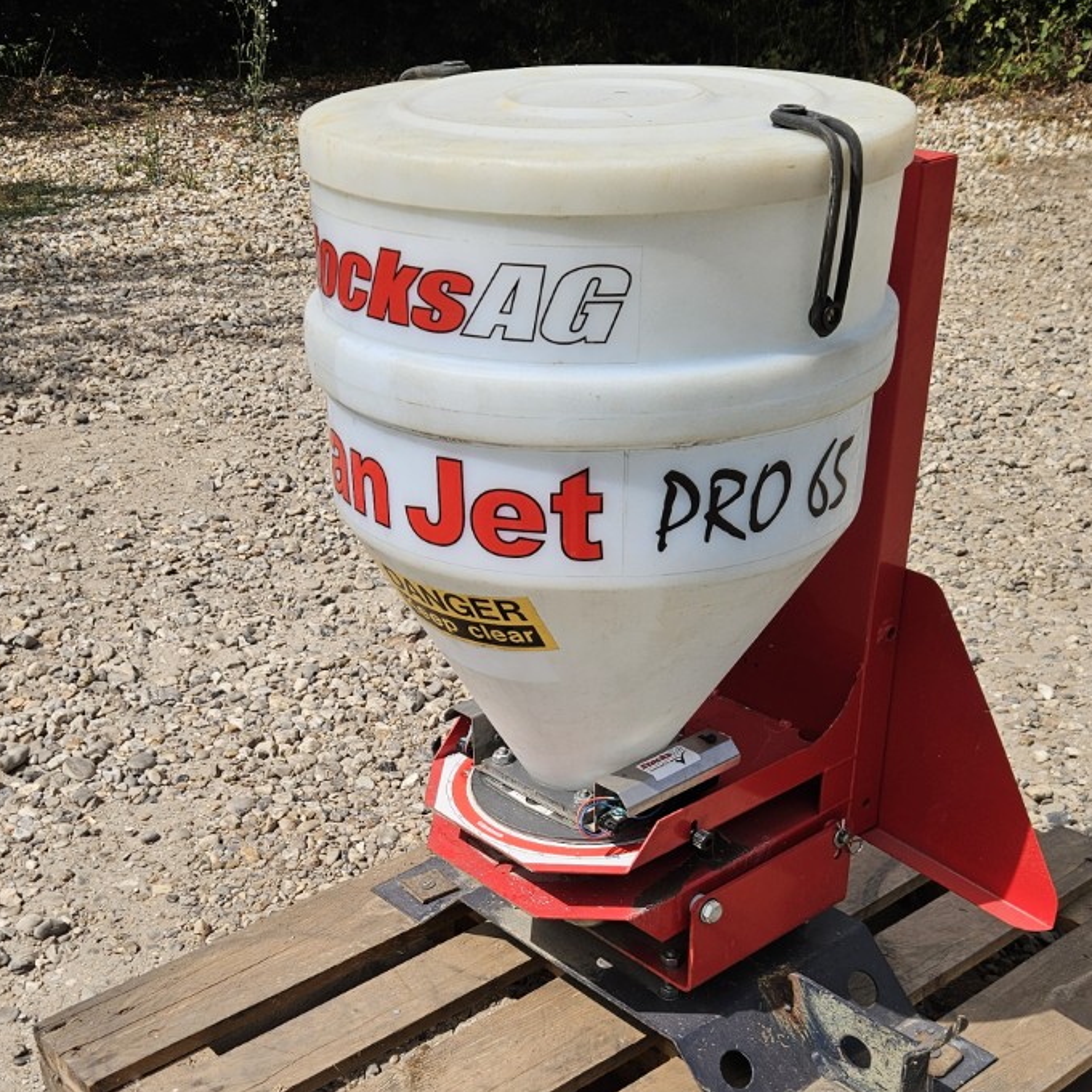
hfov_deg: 39.1
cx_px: 502
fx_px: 1535
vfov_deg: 38.2
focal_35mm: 43
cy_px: 815
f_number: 1.8
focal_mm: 5.4
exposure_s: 1/3229
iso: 25
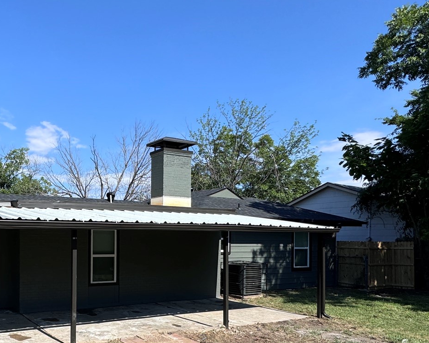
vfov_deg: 47.2
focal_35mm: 30
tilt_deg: -1.2
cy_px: 245
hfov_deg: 53.6
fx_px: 381
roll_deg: -1.5
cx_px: 68
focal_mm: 2.22
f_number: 2.2
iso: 50
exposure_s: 1/1748
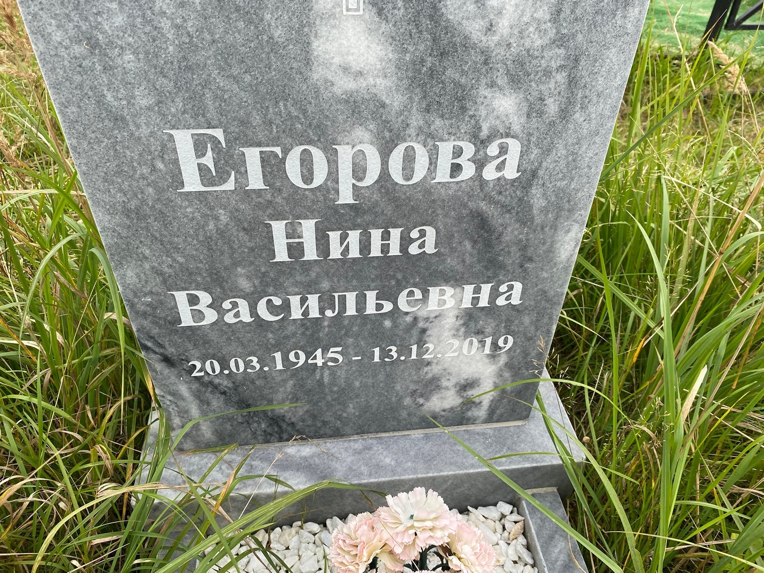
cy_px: 286
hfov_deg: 67.3
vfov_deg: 53.1
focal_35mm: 26
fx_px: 574
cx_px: 382
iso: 32
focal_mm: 4.25
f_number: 1.8
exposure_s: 1/715
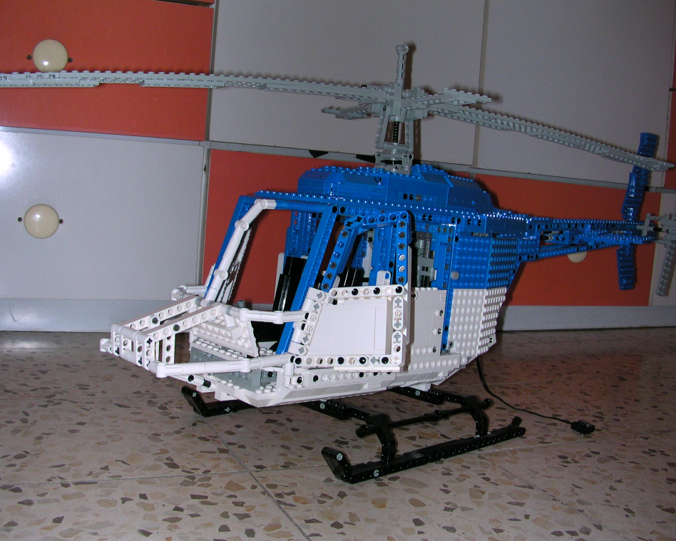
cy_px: 270
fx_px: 781
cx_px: 322
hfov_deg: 46.8
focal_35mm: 39
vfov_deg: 38.2
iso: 100
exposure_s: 1/60
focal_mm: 5.6
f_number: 2.7
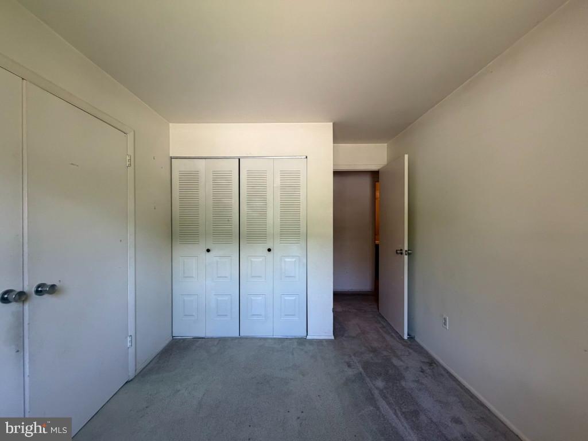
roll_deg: +0.8
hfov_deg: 102.1
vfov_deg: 85.7
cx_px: 294
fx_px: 238
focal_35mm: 14
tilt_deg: -0.5
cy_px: 220
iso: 320
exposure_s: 1/121
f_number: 2.2
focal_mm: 2.22
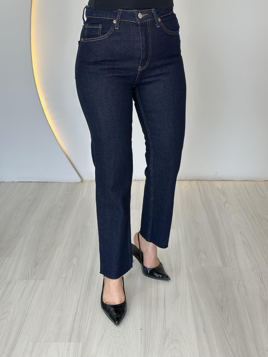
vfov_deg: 39.7
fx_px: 495
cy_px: 178
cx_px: 134
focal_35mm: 48
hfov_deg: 30.3
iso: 80
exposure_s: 1/130
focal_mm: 6.86
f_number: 1.78
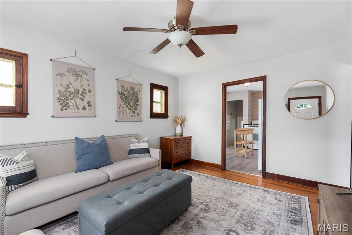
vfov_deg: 73.7
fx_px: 156
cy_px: 118
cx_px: 176
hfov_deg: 96.8
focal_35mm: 16
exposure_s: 1/10
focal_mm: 16
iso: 400
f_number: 7.1
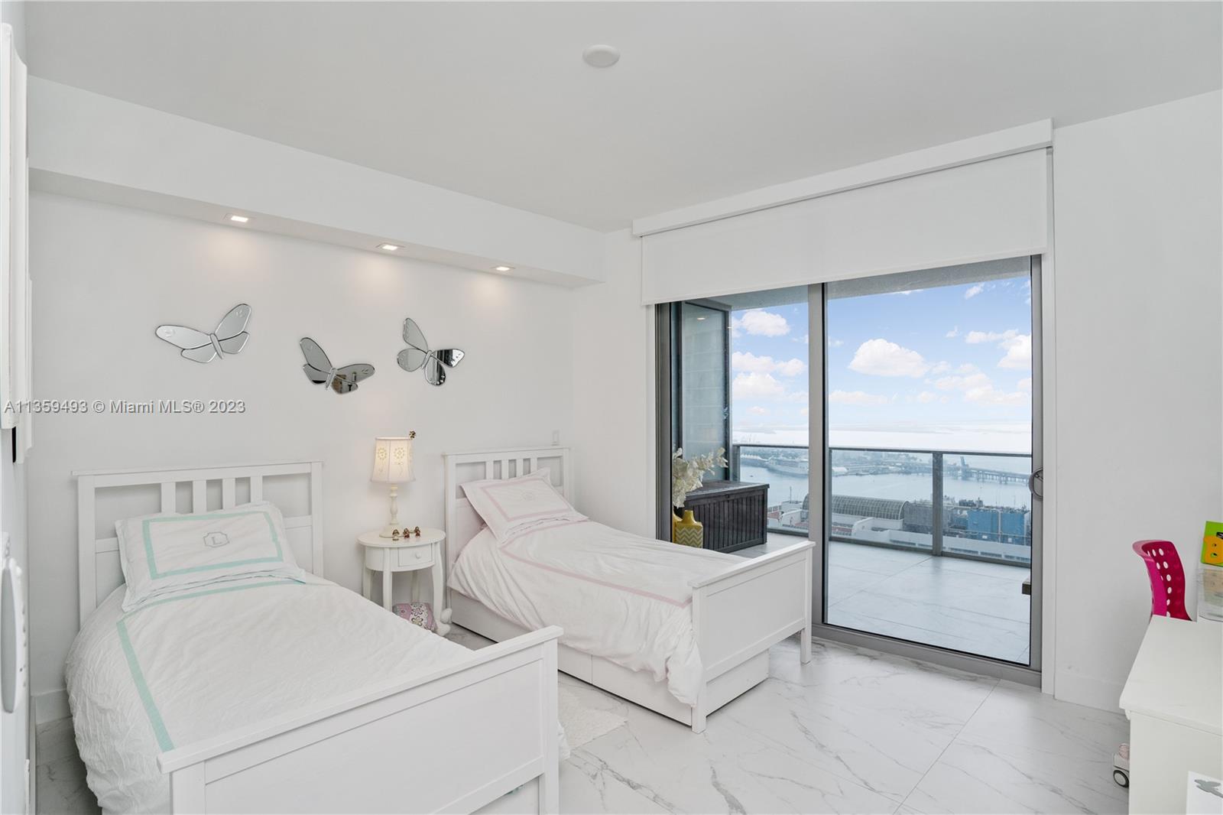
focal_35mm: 16
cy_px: 408
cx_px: 612
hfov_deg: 96.7
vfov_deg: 73.7
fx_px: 543
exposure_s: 1/200
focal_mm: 16
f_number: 8
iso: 400
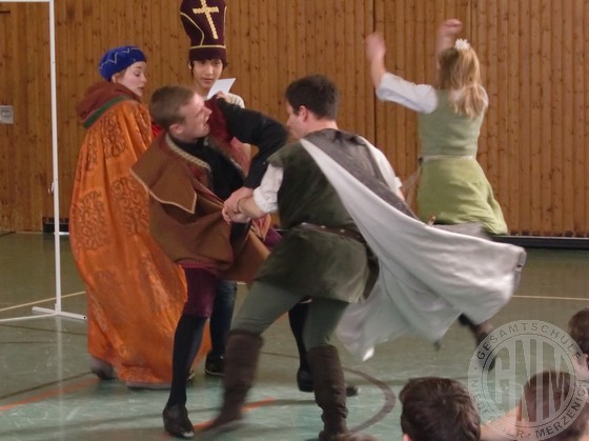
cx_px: 294
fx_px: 1258
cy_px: 220
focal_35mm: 74
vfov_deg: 19.9
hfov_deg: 26.4
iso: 400
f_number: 4.2
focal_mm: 13.1
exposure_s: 1/60
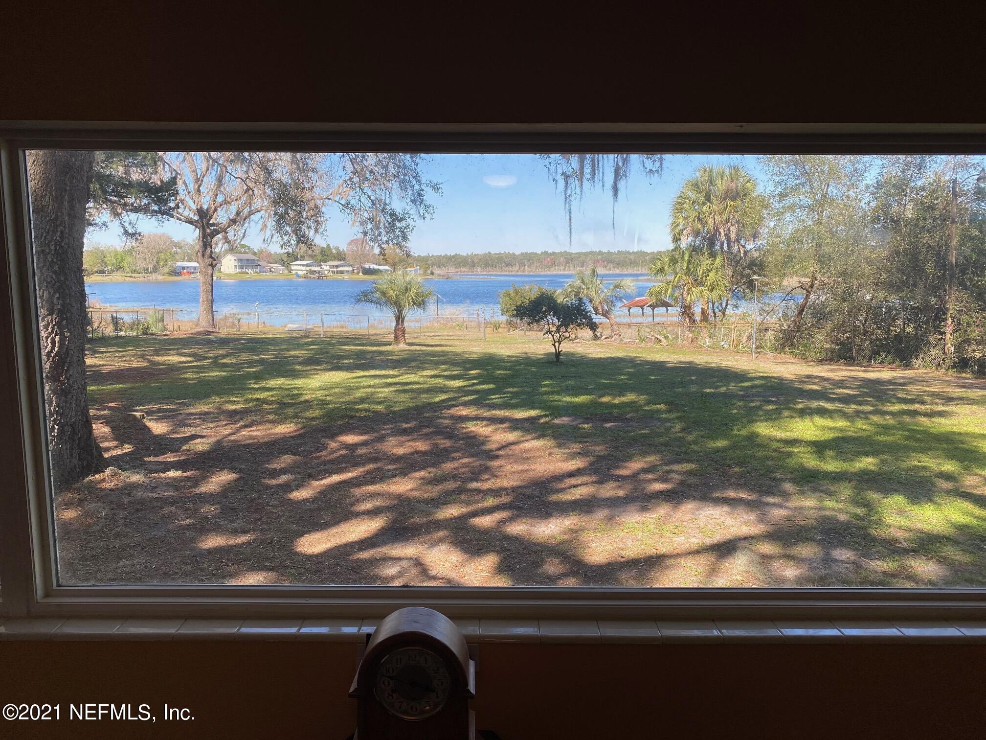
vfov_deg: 53.1
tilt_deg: -4.5
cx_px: 493
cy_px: 370
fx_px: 741
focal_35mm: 26
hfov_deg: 67.3
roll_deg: +0.5
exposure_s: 1/719
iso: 32
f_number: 1.8
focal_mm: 4.25
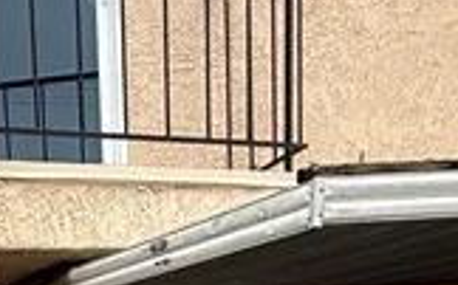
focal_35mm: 94
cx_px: -105
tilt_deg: -14.6
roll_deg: +5.4
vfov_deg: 10.6
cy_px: 799
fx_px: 1172
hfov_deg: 20.5
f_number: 2.2
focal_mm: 2.22
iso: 50
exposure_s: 1/619
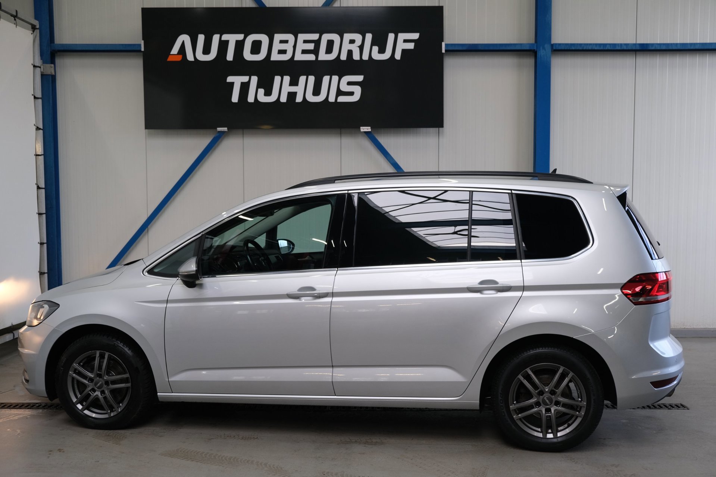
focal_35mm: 36
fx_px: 716
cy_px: 238
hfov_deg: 53.1
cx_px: 358
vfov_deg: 36.9
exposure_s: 1/100
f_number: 3.6
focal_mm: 24.3
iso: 320
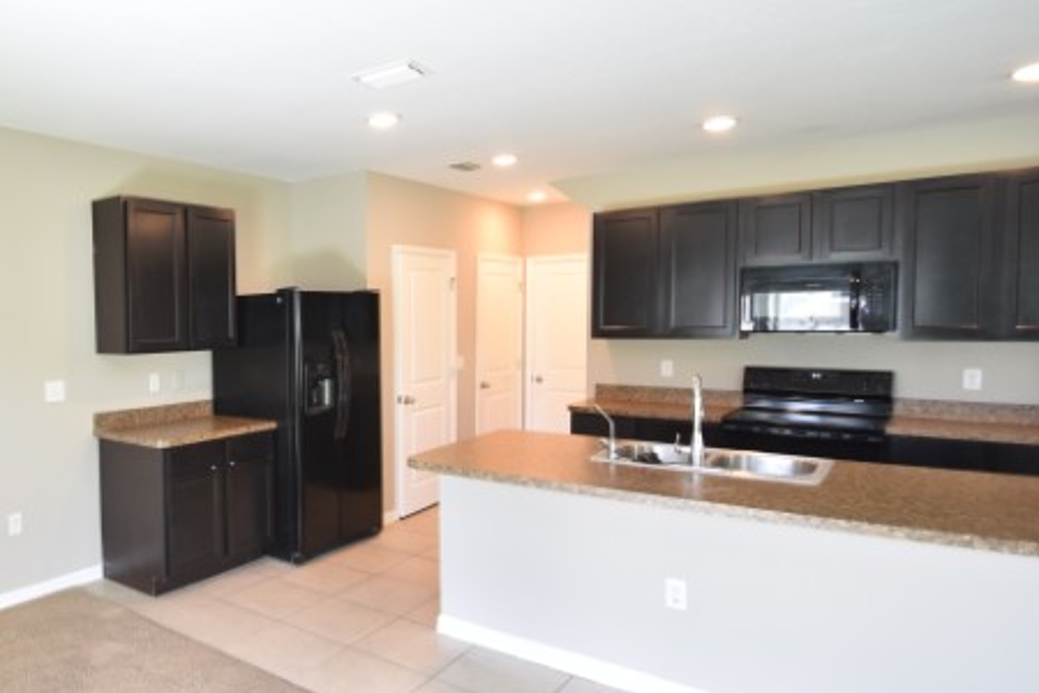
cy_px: 351
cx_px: 259
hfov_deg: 68.9
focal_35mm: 24
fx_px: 693
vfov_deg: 53.1
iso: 640
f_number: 4
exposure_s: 1/60
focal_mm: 10
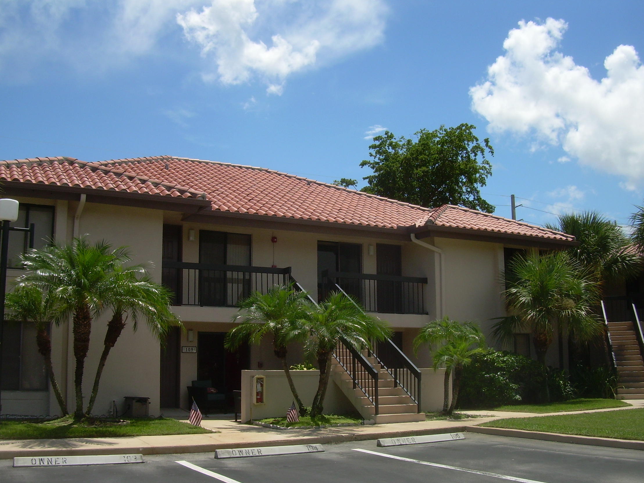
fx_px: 725
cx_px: 316
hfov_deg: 47.9
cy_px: 244
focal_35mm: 39
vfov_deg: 36.8
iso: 50
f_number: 4.6
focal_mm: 6.3
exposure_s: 1/546
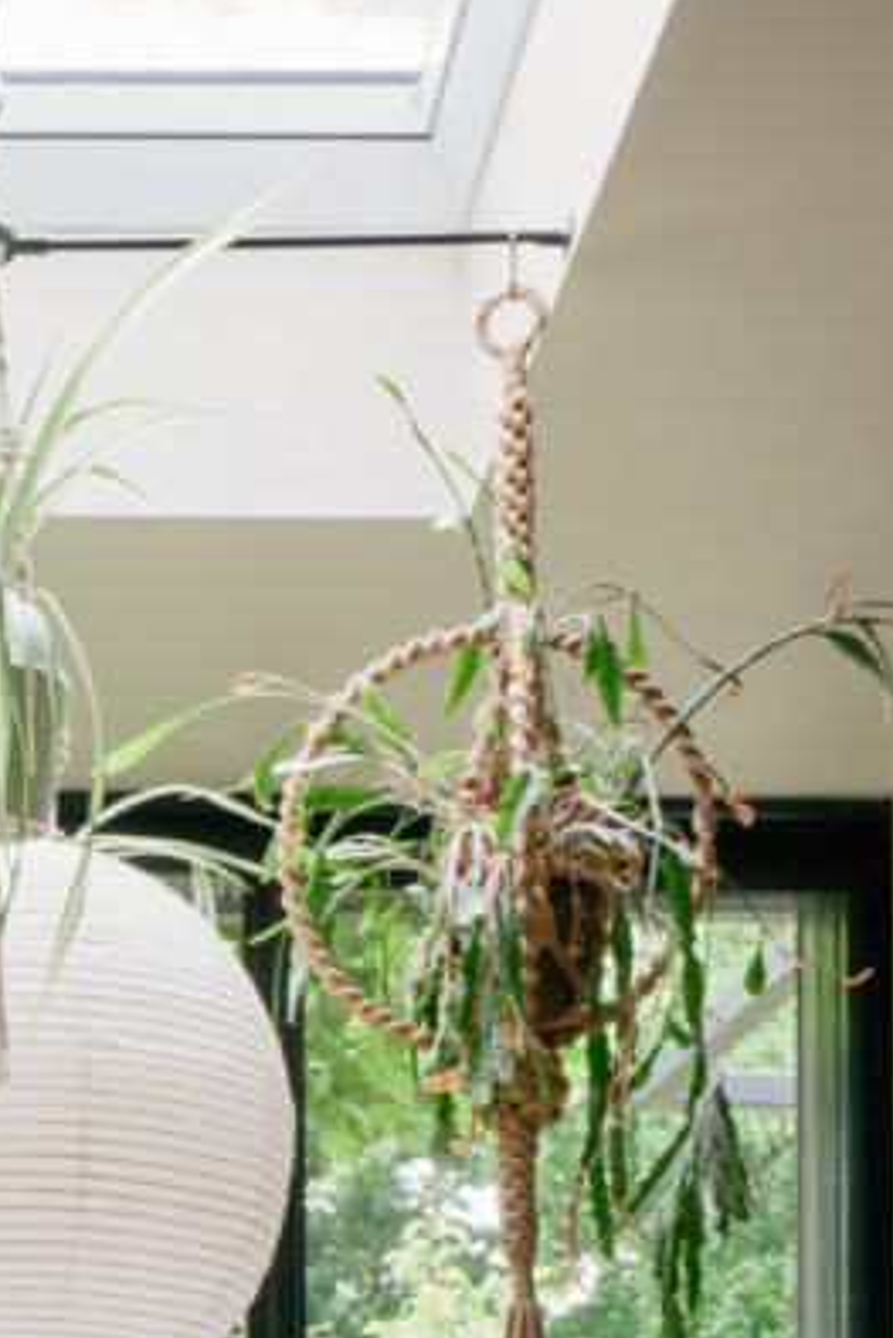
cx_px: -17
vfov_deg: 23.2
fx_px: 2825
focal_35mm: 76
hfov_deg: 17.5
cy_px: 1810
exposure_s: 1/4
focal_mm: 17
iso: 160
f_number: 11
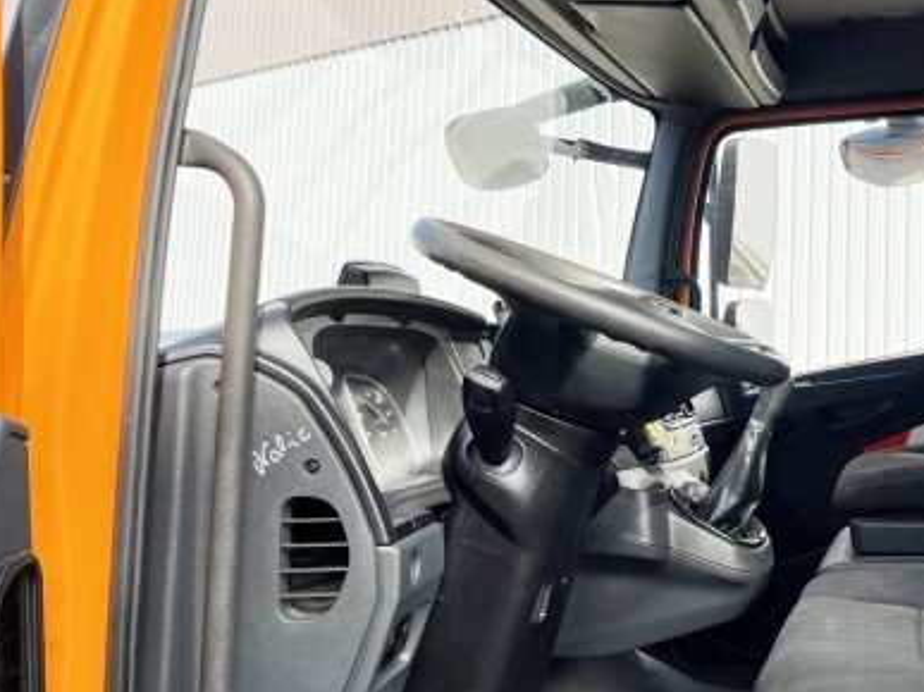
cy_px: 241
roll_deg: -0.5
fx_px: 1147
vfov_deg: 33.3
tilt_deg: +6.8
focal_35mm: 43
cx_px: 750
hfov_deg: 41.8
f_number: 1.5
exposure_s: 1/1669
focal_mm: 5.7
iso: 50
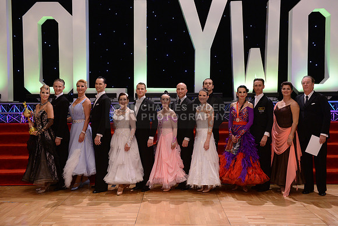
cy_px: 113
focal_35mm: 45
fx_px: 423
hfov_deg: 43.6
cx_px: 169
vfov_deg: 29.9
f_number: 4
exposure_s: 1/250
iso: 1600
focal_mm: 45
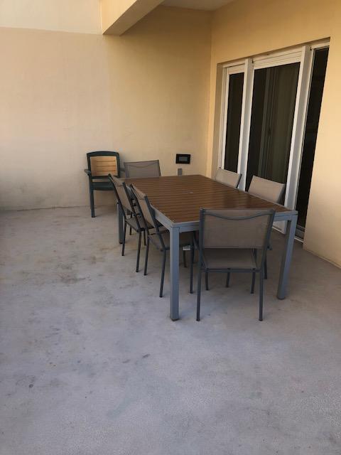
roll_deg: -1.8
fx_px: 368
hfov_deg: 49.7
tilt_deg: -15.8
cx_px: 170
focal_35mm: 28
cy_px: 228
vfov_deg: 63.4
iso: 20
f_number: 1.8
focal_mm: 3.99
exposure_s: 1/358
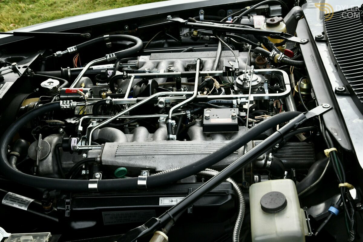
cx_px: 182
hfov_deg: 38.2
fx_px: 524
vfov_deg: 26.0
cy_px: 121
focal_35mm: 52
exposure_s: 1/500
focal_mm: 52
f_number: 11
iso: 1250
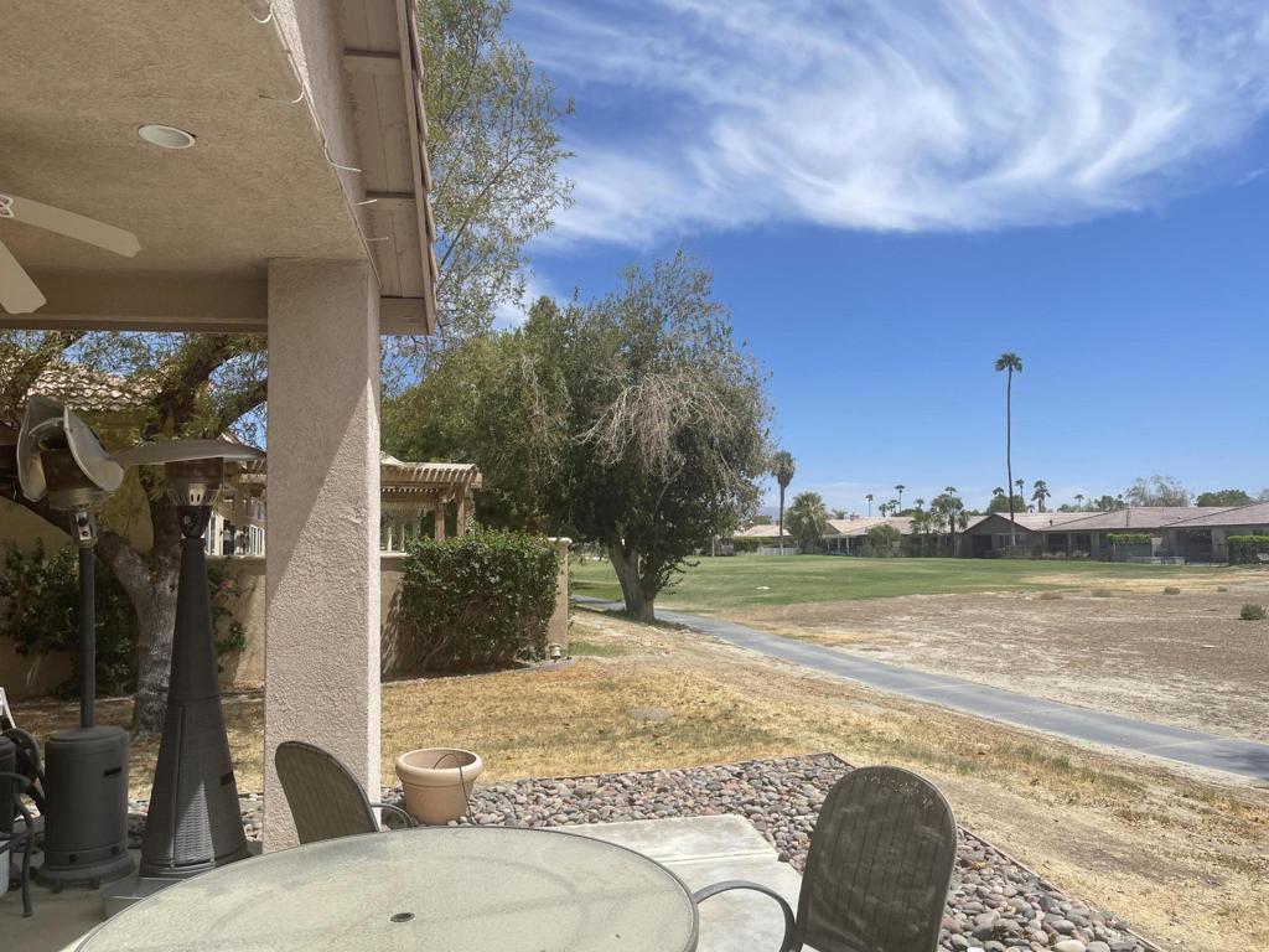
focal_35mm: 25
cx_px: 634
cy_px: 476
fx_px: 916
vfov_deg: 54.9
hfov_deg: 69.4
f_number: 1.6
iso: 32
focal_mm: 5.1
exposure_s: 1/5128
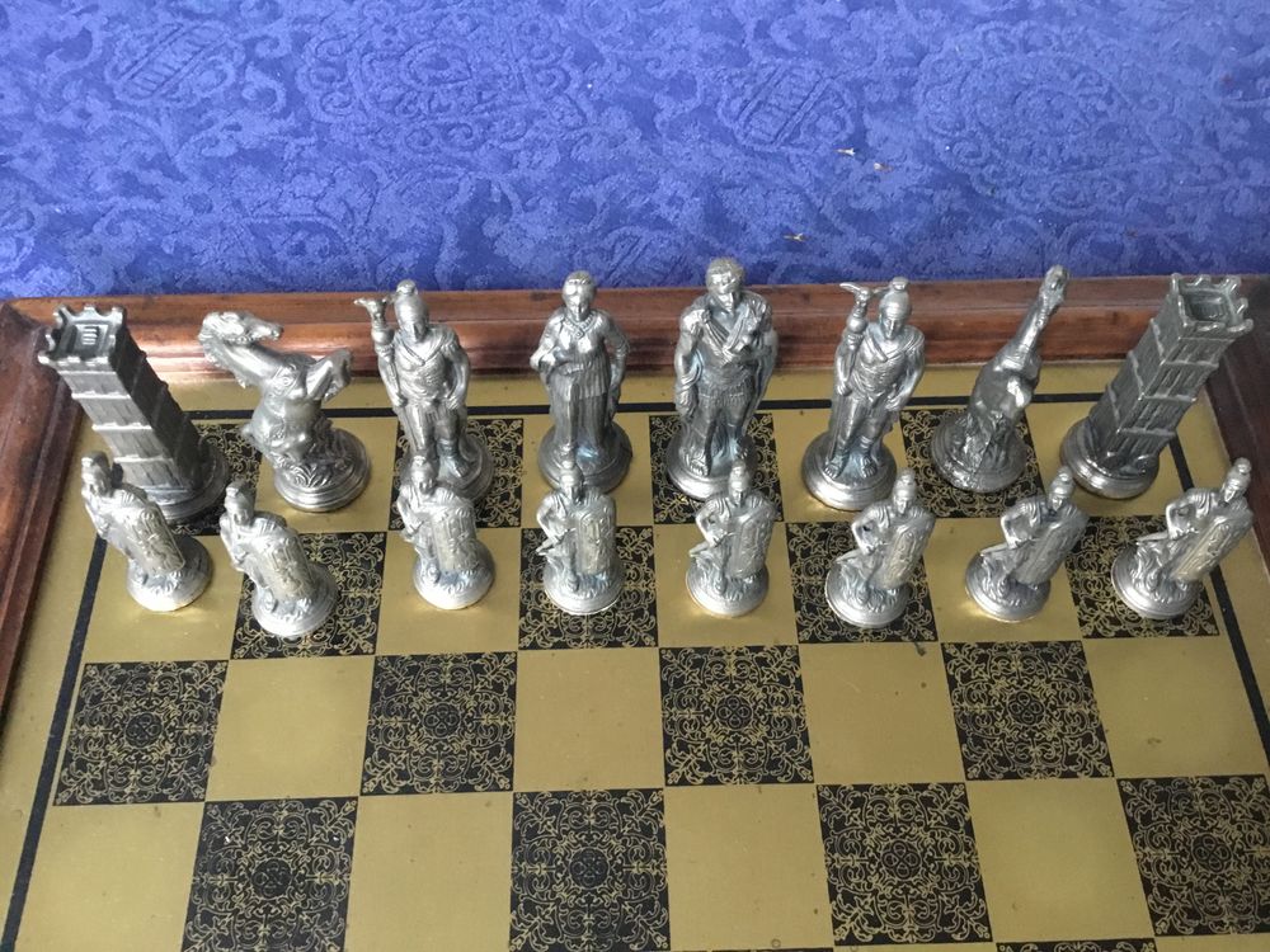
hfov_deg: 58.4
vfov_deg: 45.4
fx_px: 1137
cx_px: 635
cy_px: 476
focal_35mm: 31
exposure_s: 1/17
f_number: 2.4
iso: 500
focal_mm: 3.3
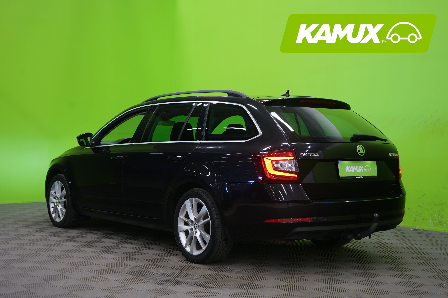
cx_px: 224
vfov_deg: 27.0
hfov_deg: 39.6
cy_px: 149
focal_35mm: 50
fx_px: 622
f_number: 5
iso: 400
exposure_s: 1/8
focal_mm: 50
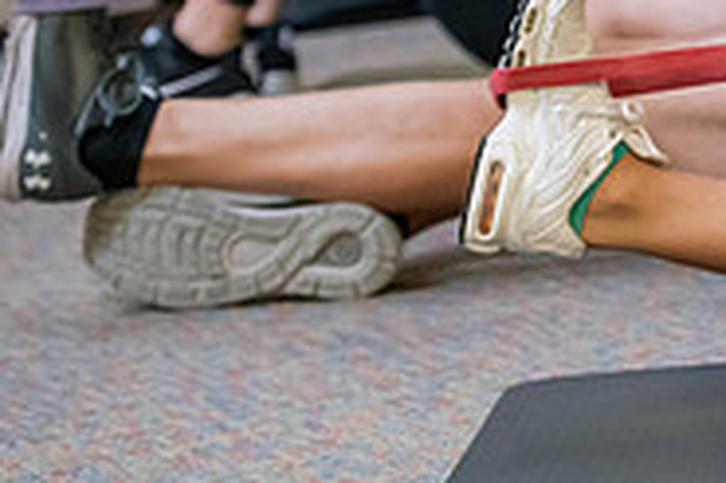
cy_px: -132
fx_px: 4433
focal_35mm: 220
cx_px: 1134
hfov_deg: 9.1
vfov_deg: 6.2
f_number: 3.2
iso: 1600
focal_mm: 70
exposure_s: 1/200
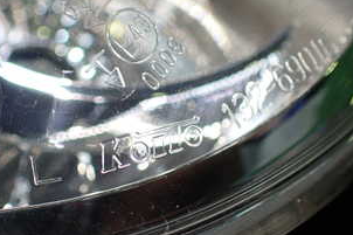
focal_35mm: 62
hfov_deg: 32.4
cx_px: 153
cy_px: 129
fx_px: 608
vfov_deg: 21.9
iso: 160
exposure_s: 1/125
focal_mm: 5.4
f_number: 2.3
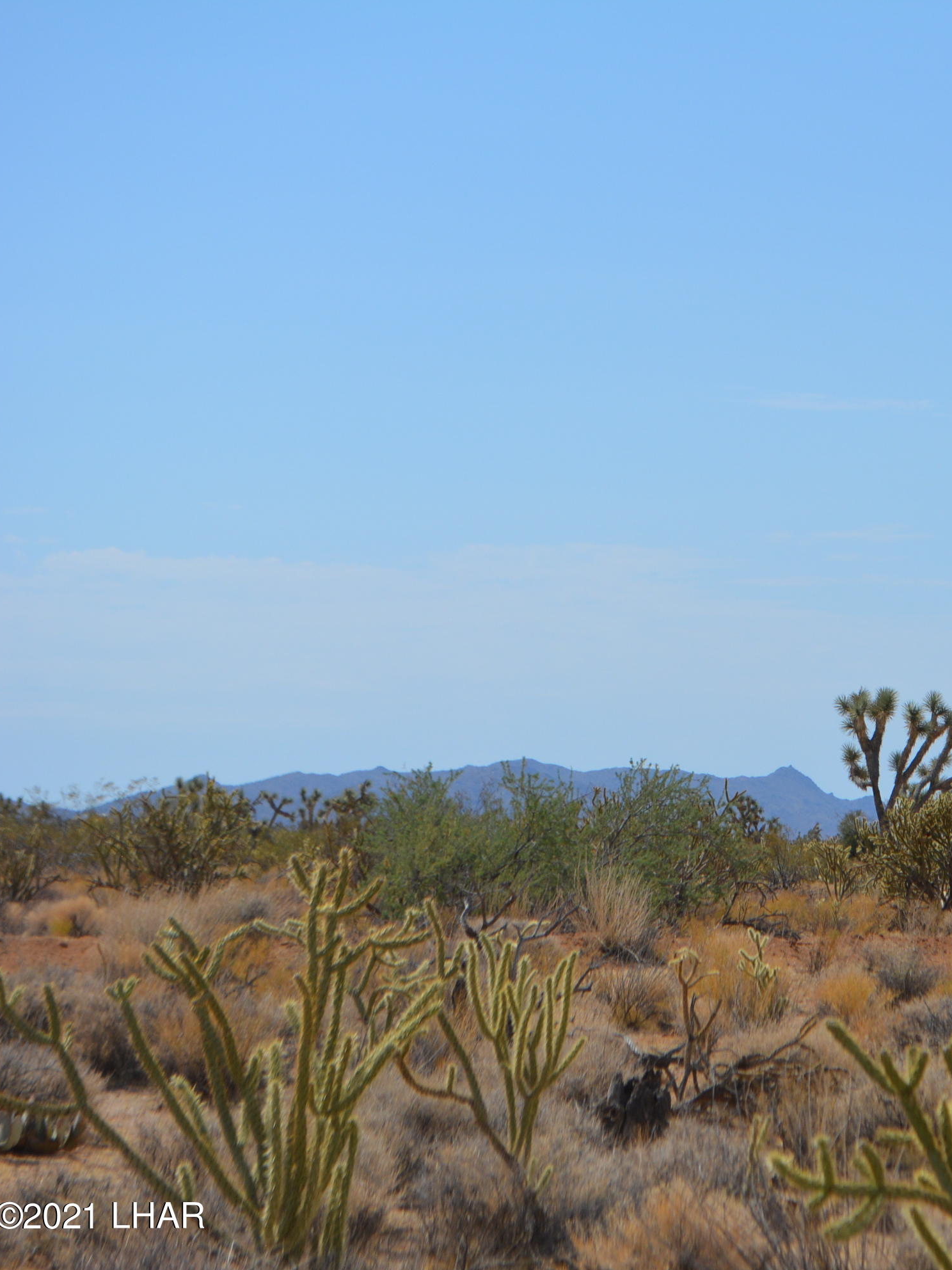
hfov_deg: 12.2
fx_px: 4390
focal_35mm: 120
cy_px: 632
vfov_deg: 16.5
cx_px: 949
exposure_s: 1/2000
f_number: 8
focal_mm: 55
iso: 400
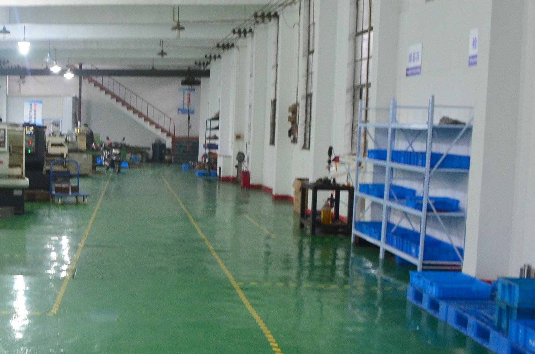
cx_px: -26
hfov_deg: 31.0
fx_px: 875
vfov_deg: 22.8
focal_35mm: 59
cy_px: 230
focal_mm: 18
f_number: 8
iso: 800
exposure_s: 1/5
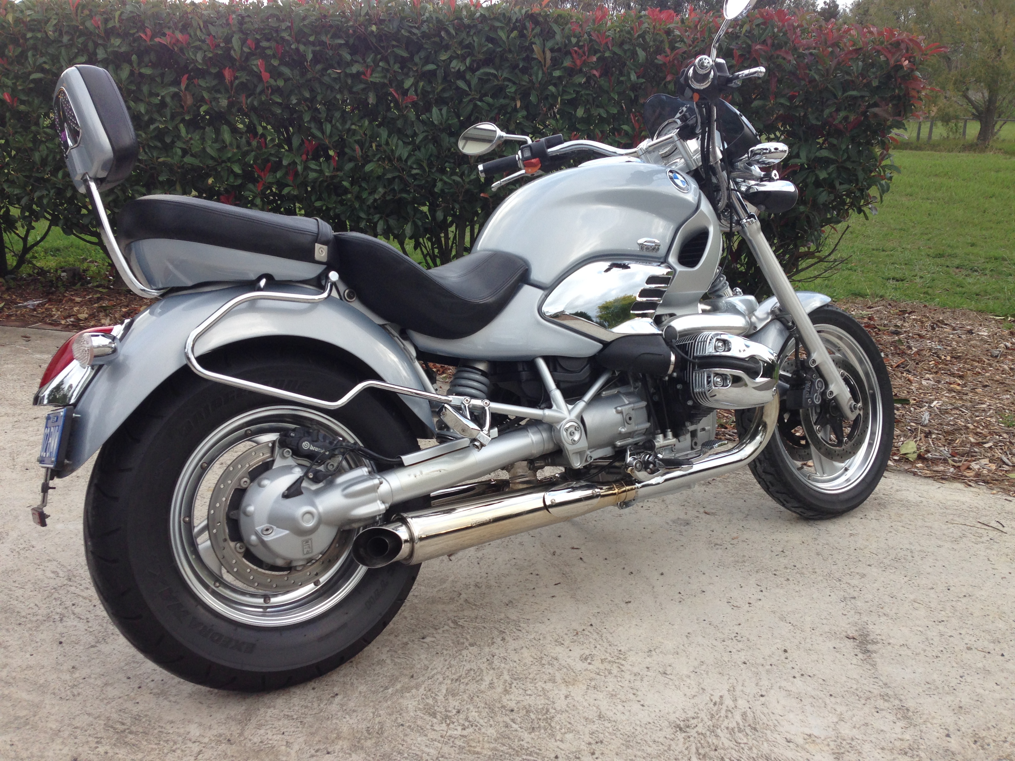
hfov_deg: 55.4
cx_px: 508
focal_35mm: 33
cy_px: 380
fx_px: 968
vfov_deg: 42.9
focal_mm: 4.12
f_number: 2.4
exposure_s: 1/168
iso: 50
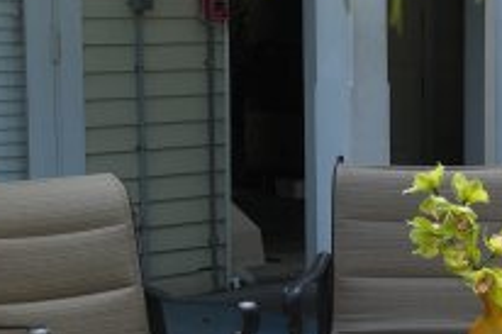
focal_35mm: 128
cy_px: 182
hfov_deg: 15.7
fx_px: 1783
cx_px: 514
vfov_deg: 10.7
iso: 100
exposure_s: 1/125
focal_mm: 22
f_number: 4
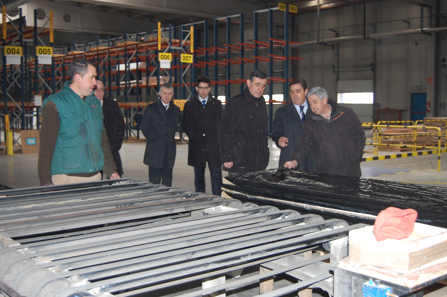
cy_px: 148
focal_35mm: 45
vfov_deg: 29.8
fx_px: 558
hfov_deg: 43.7
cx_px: 224
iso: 800
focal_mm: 30
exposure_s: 1/60
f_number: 4.2
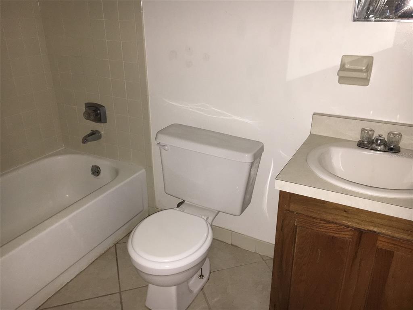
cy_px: 155
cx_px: 206
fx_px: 346
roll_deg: +0.6
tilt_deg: -23.4
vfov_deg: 48.2
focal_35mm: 29
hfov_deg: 61.7
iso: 100
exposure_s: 1/16
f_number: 2.2
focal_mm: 4.15
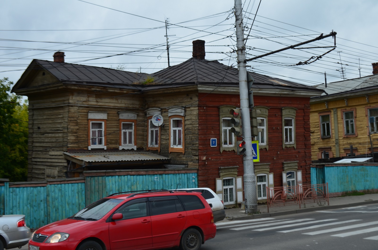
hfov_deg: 39.0
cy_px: 125
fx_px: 534
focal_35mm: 51
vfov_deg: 26.4
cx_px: 189
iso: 200
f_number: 10
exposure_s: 1/80
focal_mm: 34
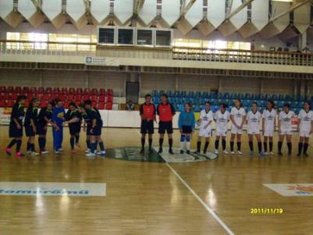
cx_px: 156
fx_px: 389
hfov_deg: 43.8
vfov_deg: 33.6
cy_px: 118
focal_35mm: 43
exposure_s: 1/45
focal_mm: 7.2
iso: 200
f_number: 3
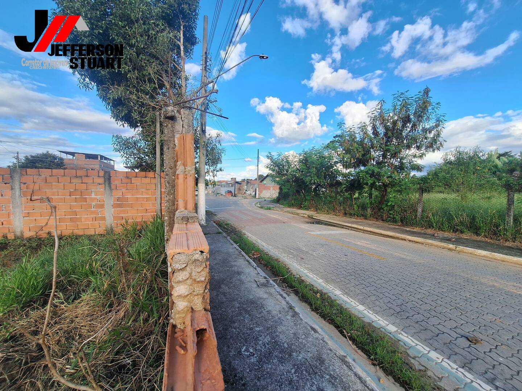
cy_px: 196
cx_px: 261
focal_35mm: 13
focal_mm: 1.74
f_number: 2.2
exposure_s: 1/930
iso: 40
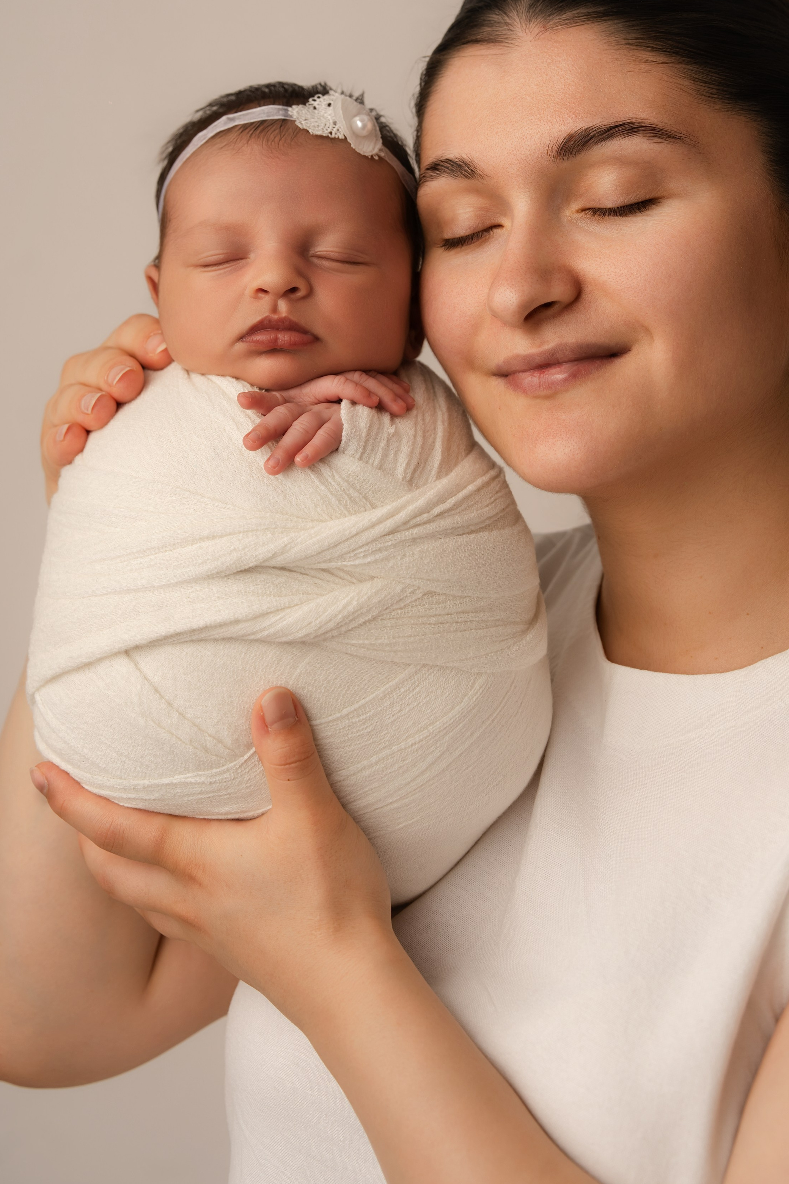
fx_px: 2630
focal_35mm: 80
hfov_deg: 17.1
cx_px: 443
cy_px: 465
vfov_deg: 25.3
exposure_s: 1/160
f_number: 5.6
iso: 100
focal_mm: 65
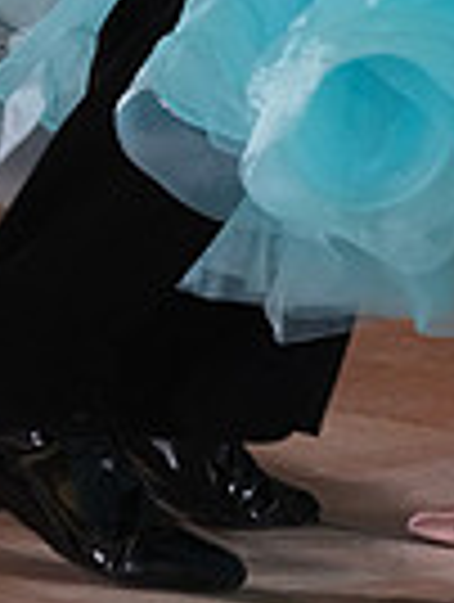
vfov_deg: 5.0
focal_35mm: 386
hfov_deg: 3.9
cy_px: -580
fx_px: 6729
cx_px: 294
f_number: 5
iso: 3200
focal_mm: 93
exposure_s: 1/250
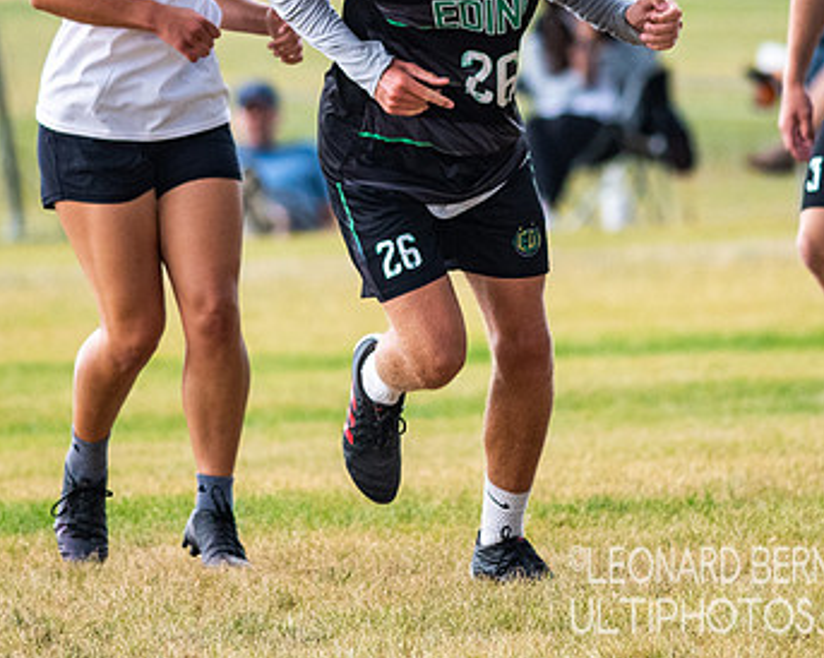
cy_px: 123
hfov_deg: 1.9
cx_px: 466
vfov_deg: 1.5
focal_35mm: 1009
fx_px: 24593
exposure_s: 1/2000
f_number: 4
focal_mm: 300
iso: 800
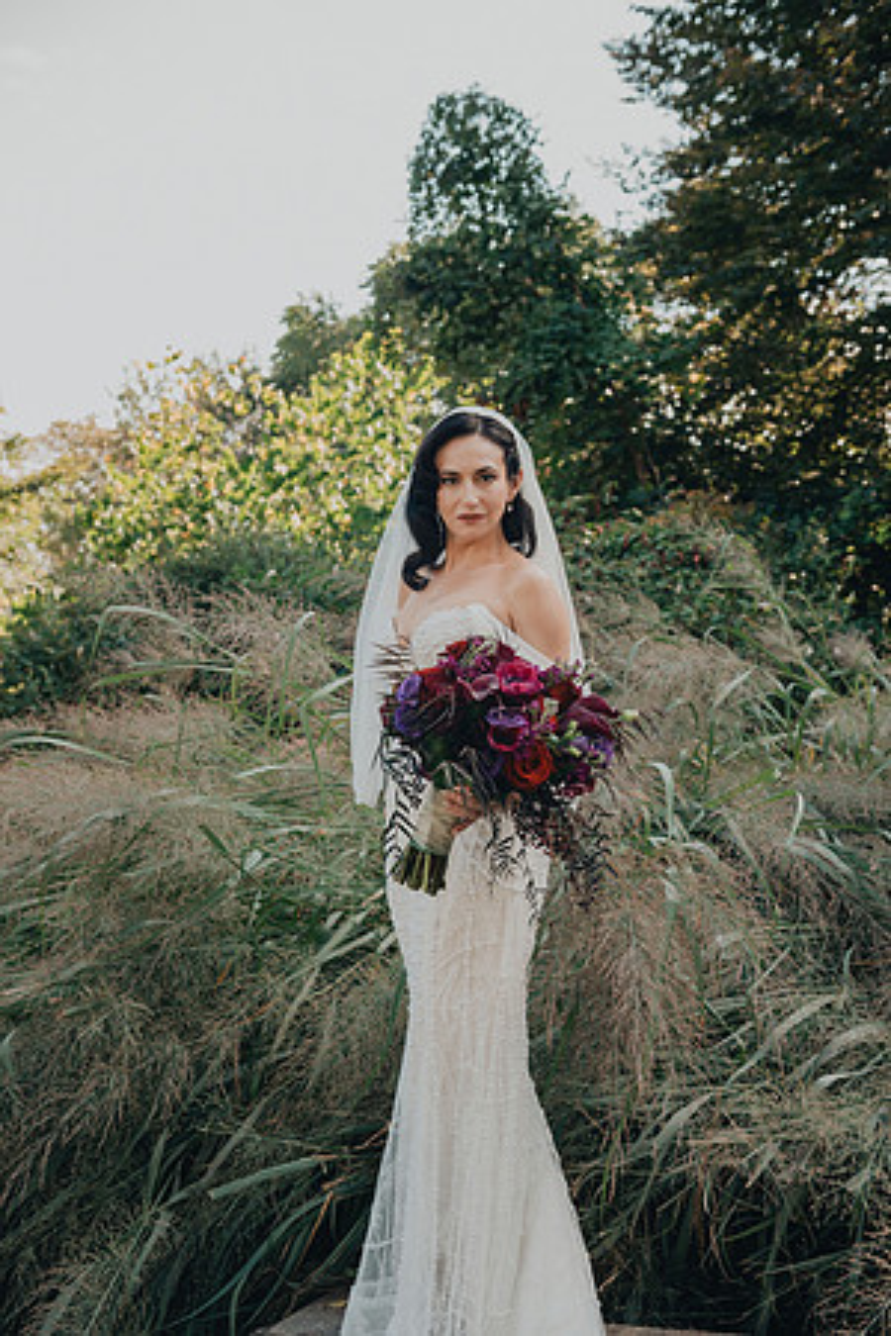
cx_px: 446
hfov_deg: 33.4
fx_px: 1485
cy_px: 668
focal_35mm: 40
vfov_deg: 48.5
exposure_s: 1/320
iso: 400
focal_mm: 40
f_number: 4
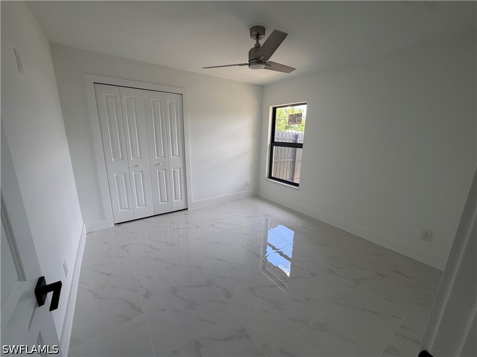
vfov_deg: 85.7
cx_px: 238
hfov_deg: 102.1
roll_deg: -0.7
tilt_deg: -14.0
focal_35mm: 14
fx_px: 193
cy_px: 178
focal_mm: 2.22
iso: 80
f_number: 2.2
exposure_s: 1/121
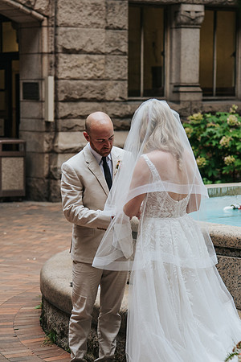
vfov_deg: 16.7
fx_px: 1234
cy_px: 181
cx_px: 112
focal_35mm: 123
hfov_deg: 11.2
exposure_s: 1/500
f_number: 4
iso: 800
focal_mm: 82
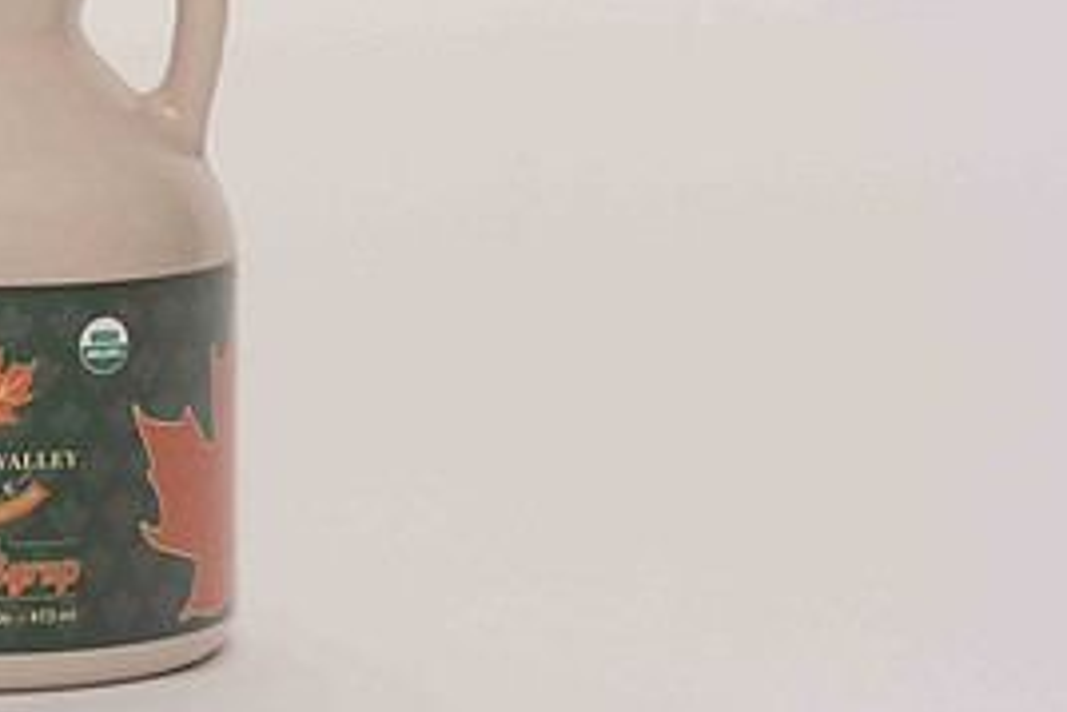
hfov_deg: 10.9
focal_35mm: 187
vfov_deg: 7.4
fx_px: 5545
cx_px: 49
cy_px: 348
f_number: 13
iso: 400
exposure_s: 1/100
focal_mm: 85
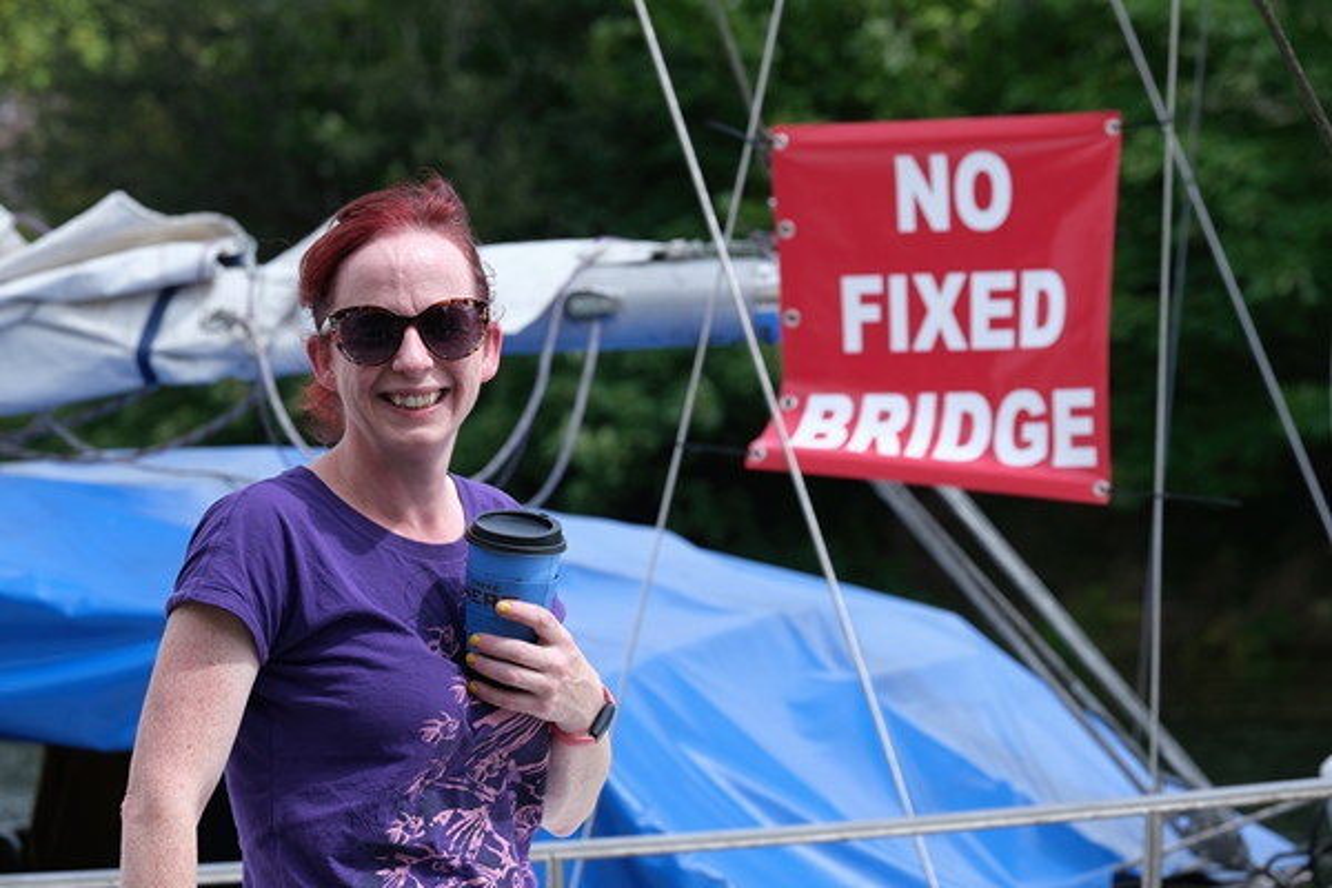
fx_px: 7769
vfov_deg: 6.5
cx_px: 666
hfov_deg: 9.8
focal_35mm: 210
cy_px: 444
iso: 400
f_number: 7.1
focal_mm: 140
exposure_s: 1/420
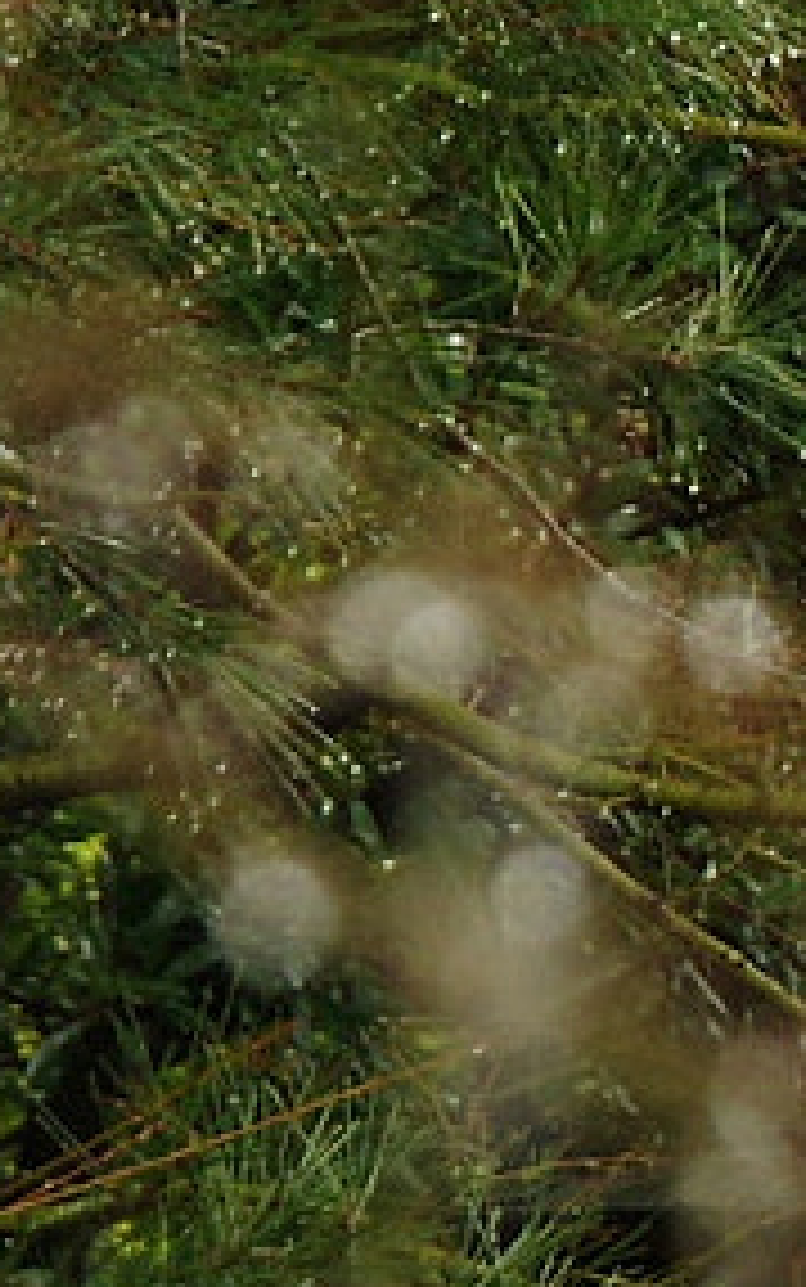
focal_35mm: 723
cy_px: 490
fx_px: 25385
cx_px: 3247
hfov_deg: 1.8
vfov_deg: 2.9
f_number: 8
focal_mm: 85
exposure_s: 1/160
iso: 1600
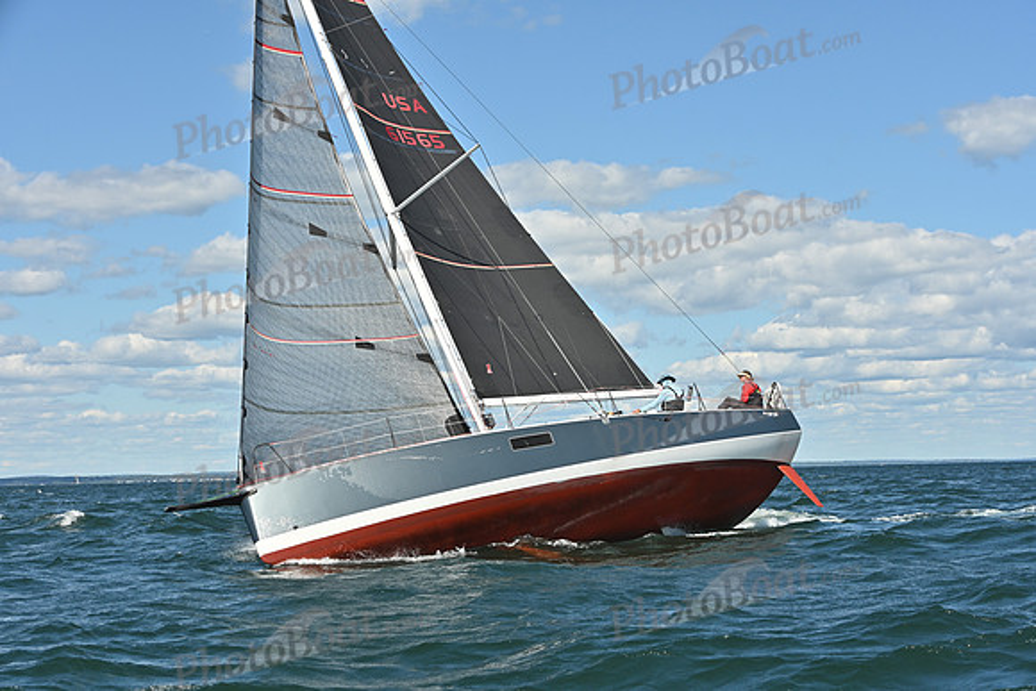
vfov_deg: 19.5
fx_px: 2015
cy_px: 346
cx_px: 518
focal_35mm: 70
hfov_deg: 28.8
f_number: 9
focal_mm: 70
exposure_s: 1/1250
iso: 320
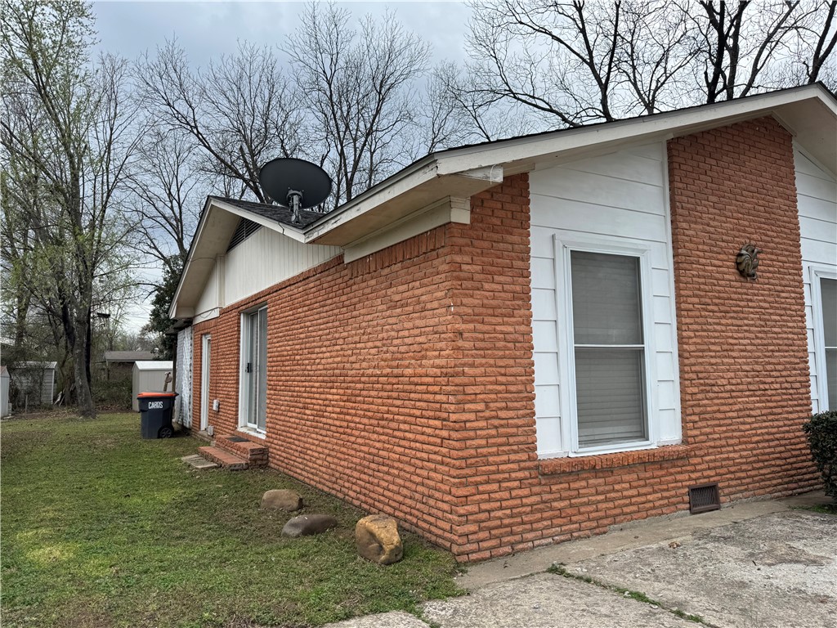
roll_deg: +0.6
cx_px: 418
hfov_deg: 71.6
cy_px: 314
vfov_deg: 56.8
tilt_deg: +4.6
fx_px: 580
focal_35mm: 24
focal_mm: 6.76
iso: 80
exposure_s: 1/1637
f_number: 1.78
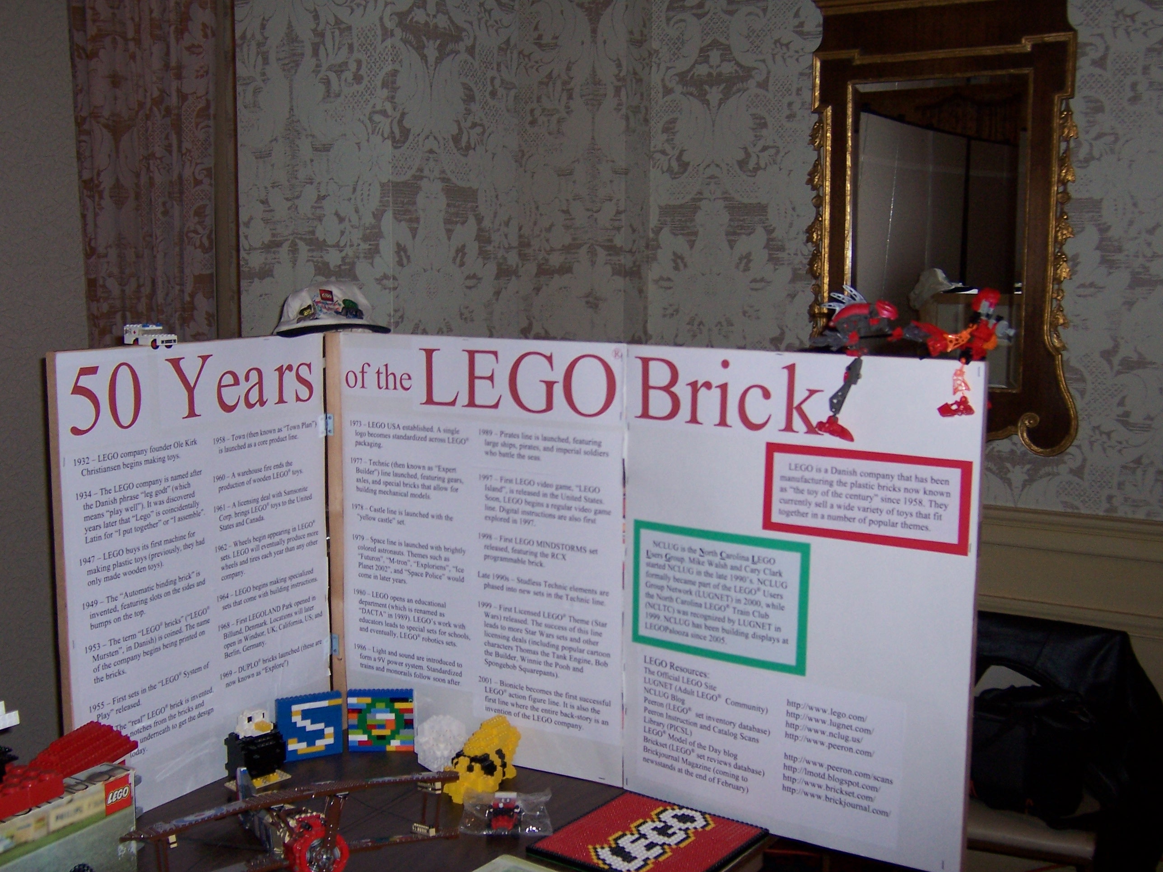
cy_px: 436
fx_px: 1344
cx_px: 582
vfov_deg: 36.0
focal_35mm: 40
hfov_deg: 46.8
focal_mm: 6.7
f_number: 3.4
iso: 140
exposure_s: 1/60
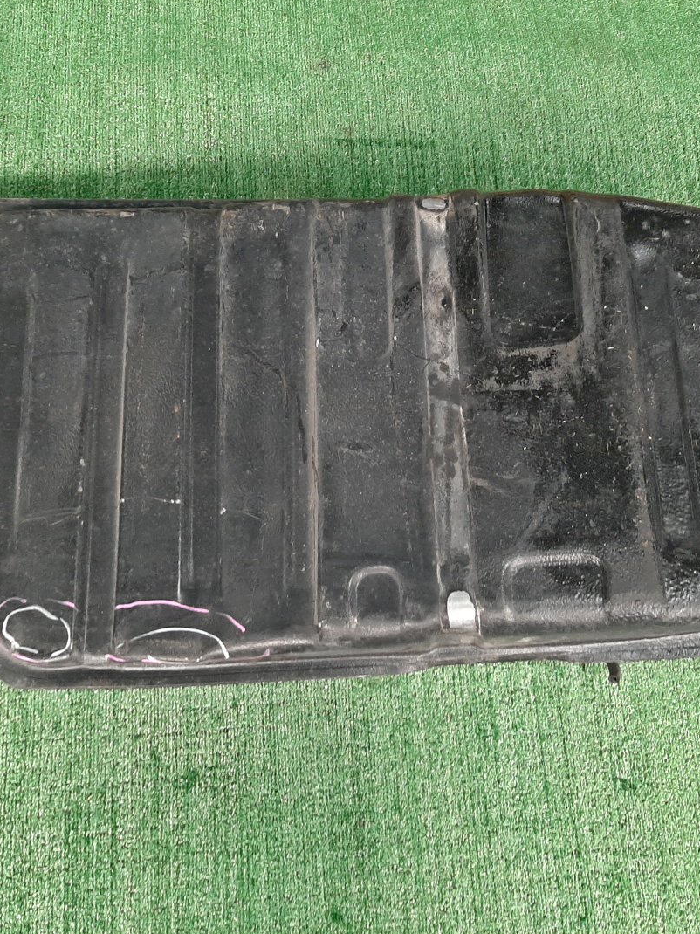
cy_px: 468
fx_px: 944
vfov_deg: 52.6
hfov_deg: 40.6
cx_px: 403
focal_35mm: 35
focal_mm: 3.93
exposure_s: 1/50
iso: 145
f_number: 1.7
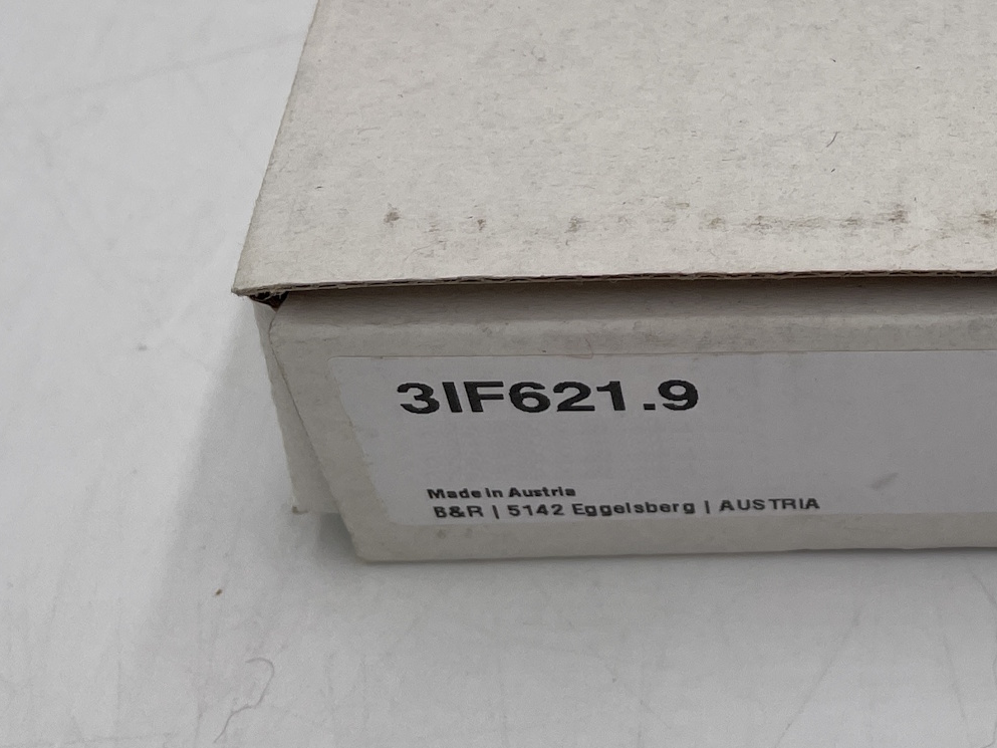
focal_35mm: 67
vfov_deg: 21.2
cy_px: -8
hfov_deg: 26.9
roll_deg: -3.9
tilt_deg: -44.6
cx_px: 1054
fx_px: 1930
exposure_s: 1/1006
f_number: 1.6
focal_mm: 4.2
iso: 32
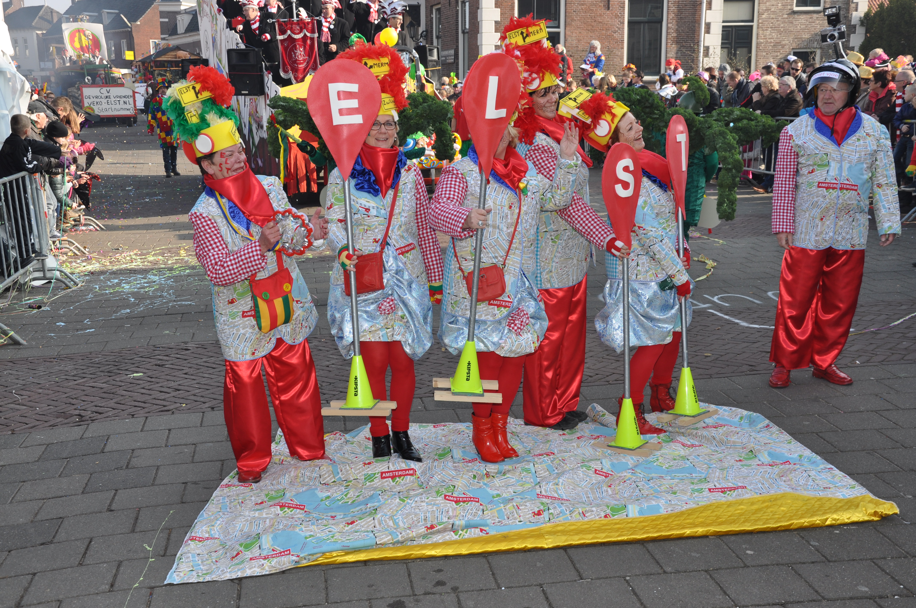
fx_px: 1220
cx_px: 458
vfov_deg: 28.0
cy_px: 304
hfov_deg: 41.2
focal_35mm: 48
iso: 200
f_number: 8
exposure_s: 1/200
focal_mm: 32
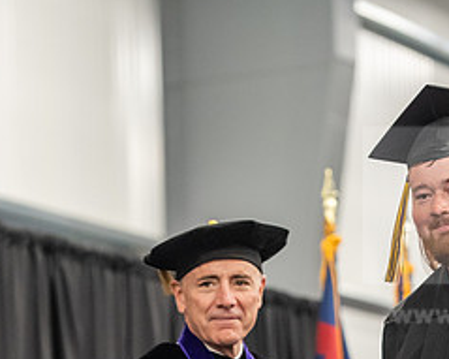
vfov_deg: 6.4
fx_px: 3175
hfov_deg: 8.1
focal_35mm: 239
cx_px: 306
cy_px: 354
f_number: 3.2
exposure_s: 1/200
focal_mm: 105
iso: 3200
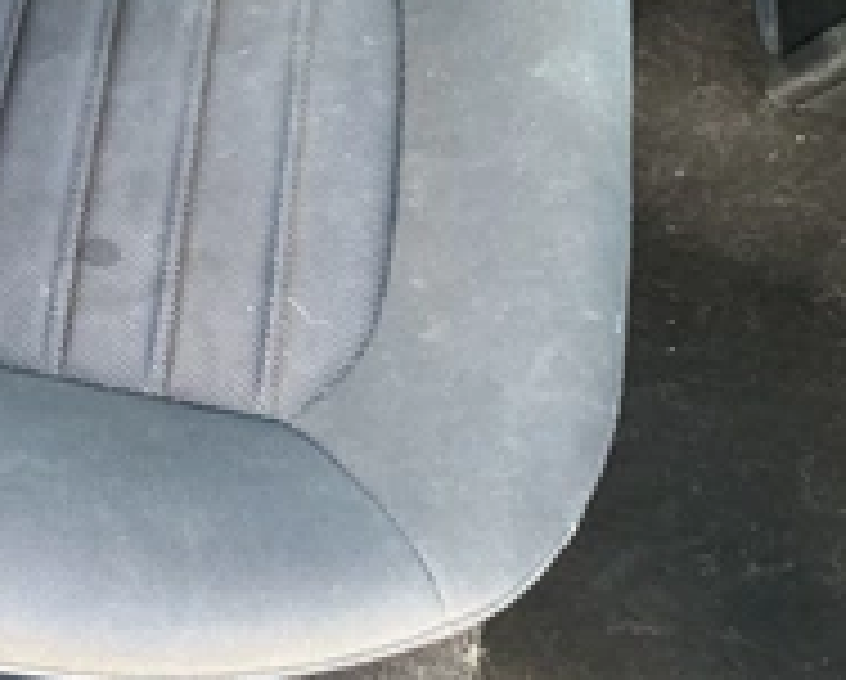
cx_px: -14
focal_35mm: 58
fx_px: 1454
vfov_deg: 26.0
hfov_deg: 30.0
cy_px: 180
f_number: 1.8
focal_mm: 3
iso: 160
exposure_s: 1/60
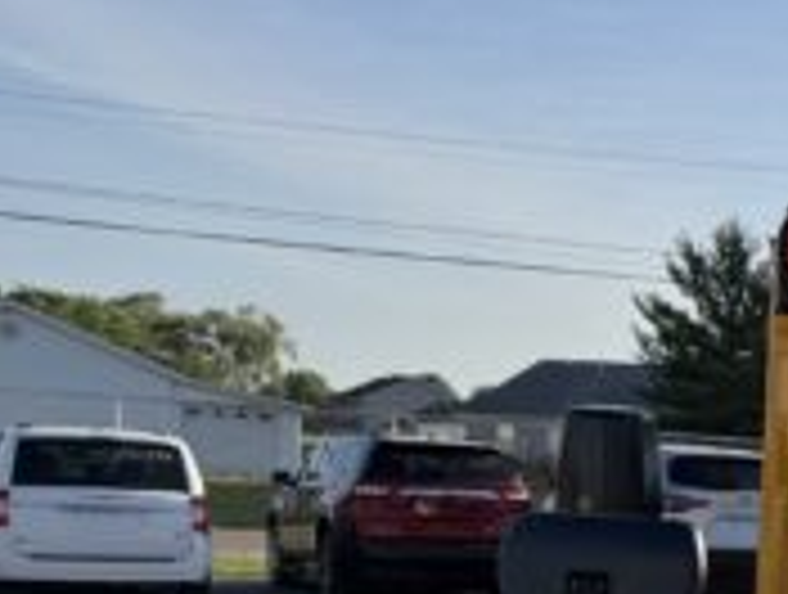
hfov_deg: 21.9
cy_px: 639
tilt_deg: -6.2
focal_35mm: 73
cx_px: 1196
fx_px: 1665
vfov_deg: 19.5
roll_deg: -2.5
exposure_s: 1/5319
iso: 80
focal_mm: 6.76
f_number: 1.78
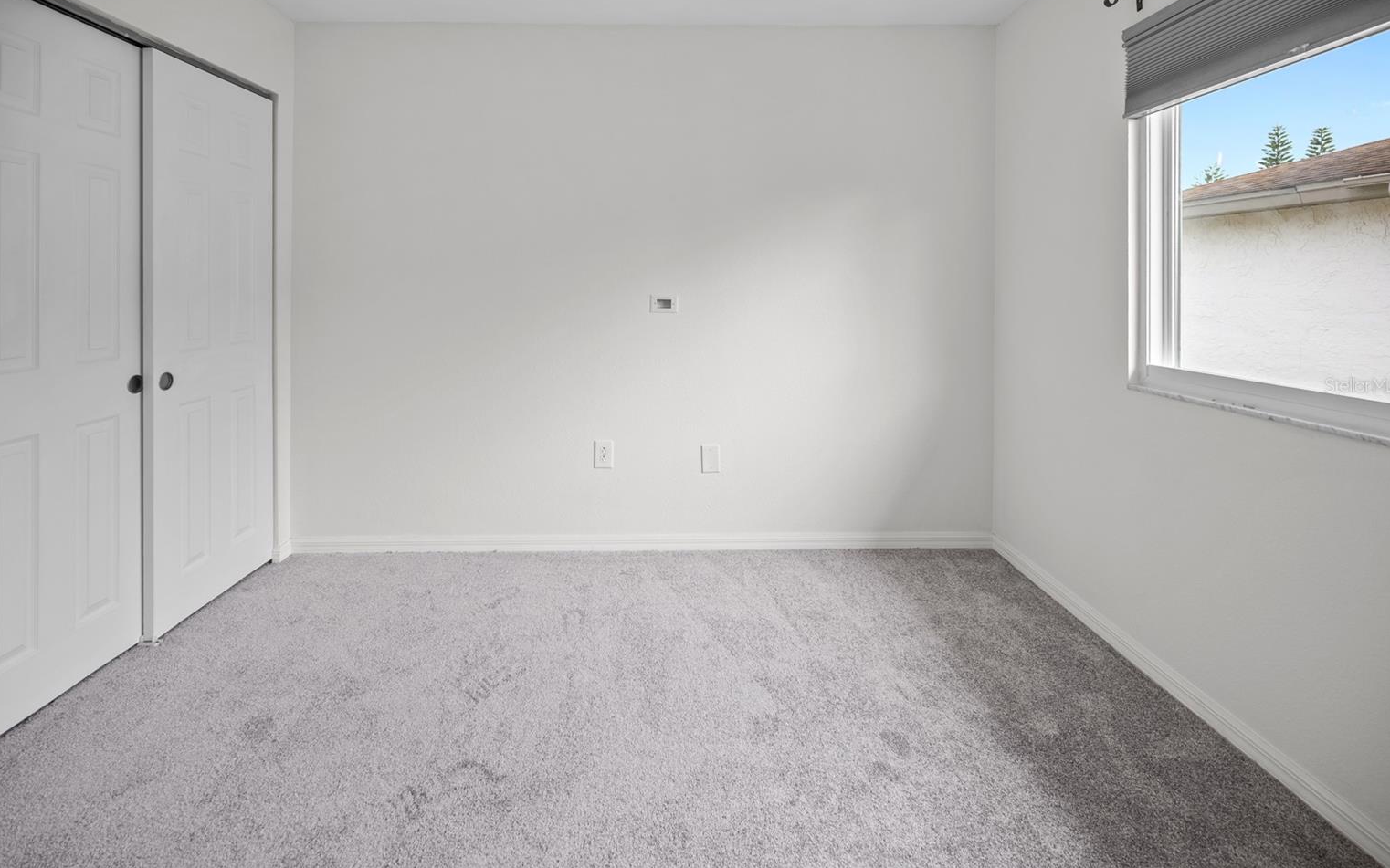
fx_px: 568
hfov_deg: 101.4
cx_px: 676
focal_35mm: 15
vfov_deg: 74.5
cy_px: 385
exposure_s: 1/15
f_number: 4
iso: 100
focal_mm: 14
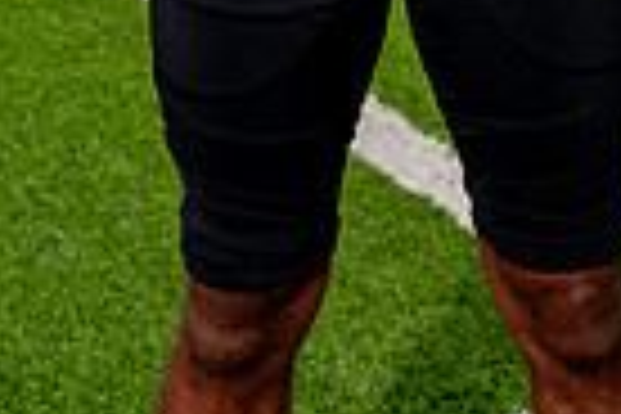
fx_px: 2363
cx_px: 378
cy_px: -572
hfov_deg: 15.0
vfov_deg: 9.0
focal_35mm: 137
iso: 100
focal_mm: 42
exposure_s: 1/640
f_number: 5.6
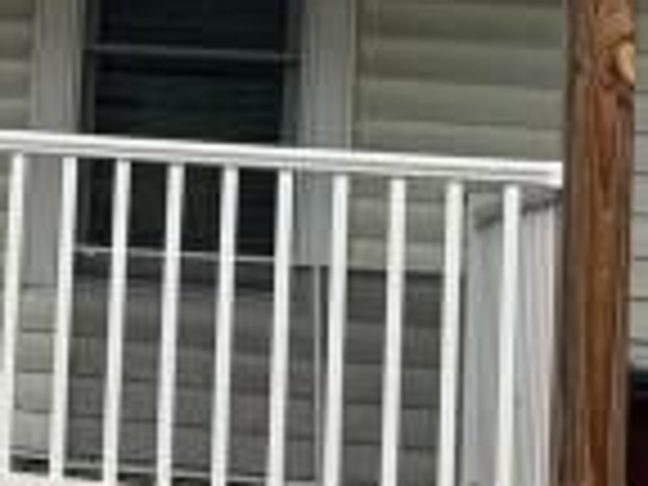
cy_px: 4
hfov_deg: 14.6
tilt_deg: +6.1
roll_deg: -5.0
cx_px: -482
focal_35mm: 120
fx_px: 2246
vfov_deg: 12.2
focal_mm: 6.76
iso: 80
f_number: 1.78
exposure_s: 1/3247
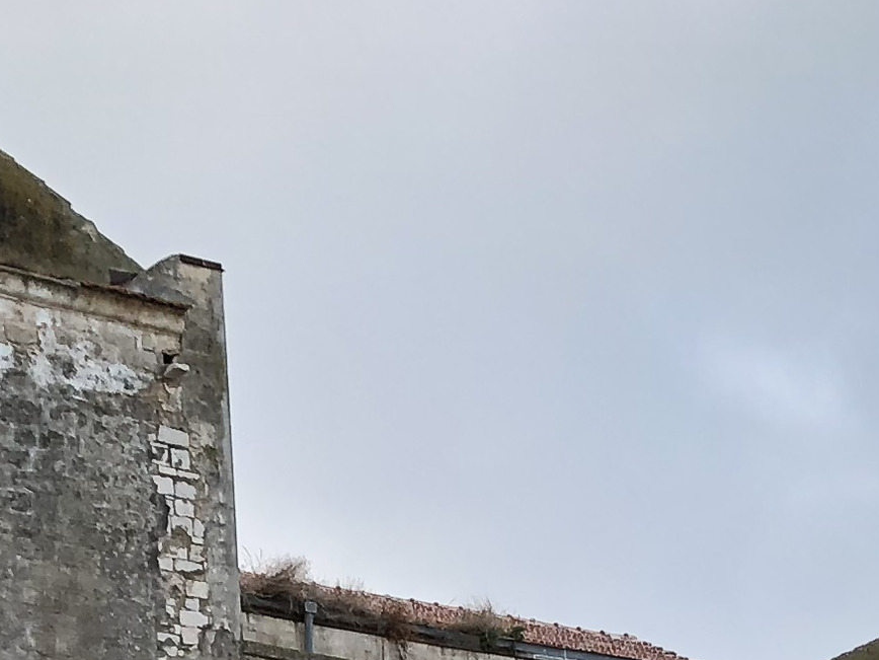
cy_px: 1340
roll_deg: +1.9
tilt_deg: +7.5
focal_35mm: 129
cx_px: 8
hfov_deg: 15.0
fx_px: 3276
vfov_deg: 10.5
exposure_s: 1/240
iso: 20
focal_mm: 4
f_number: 1.8
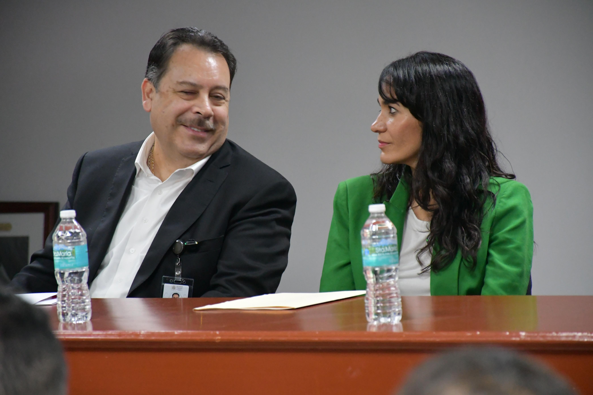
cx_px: 296
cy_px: 198
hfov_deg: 9.8
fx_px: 3459
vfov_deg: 6.5
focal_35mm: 210
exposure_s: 1/80
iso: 6400
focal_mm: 140
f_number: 5.6
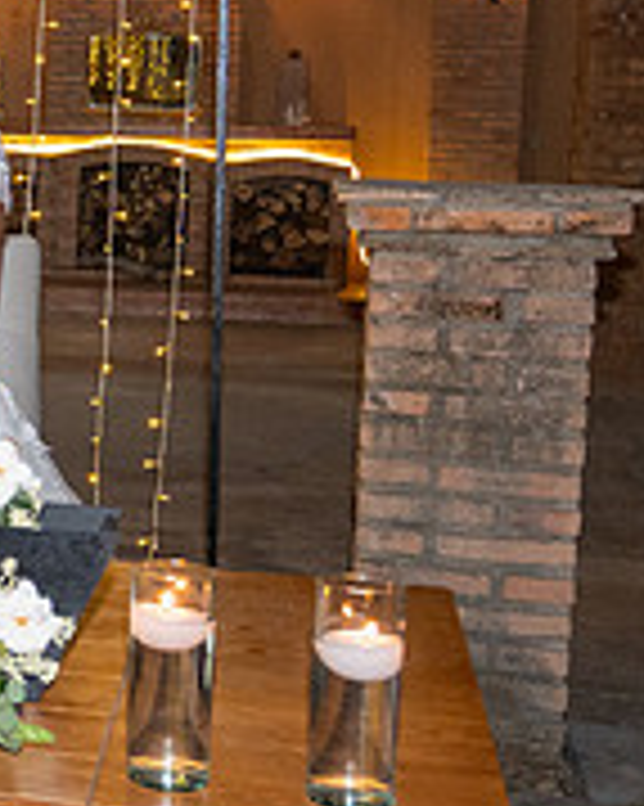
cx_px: -590
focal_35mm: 85
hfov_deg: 15.1
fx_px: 2027
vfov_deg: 22.4
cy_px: 299
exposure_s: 1/200
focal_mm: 28
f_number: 5
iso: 2500
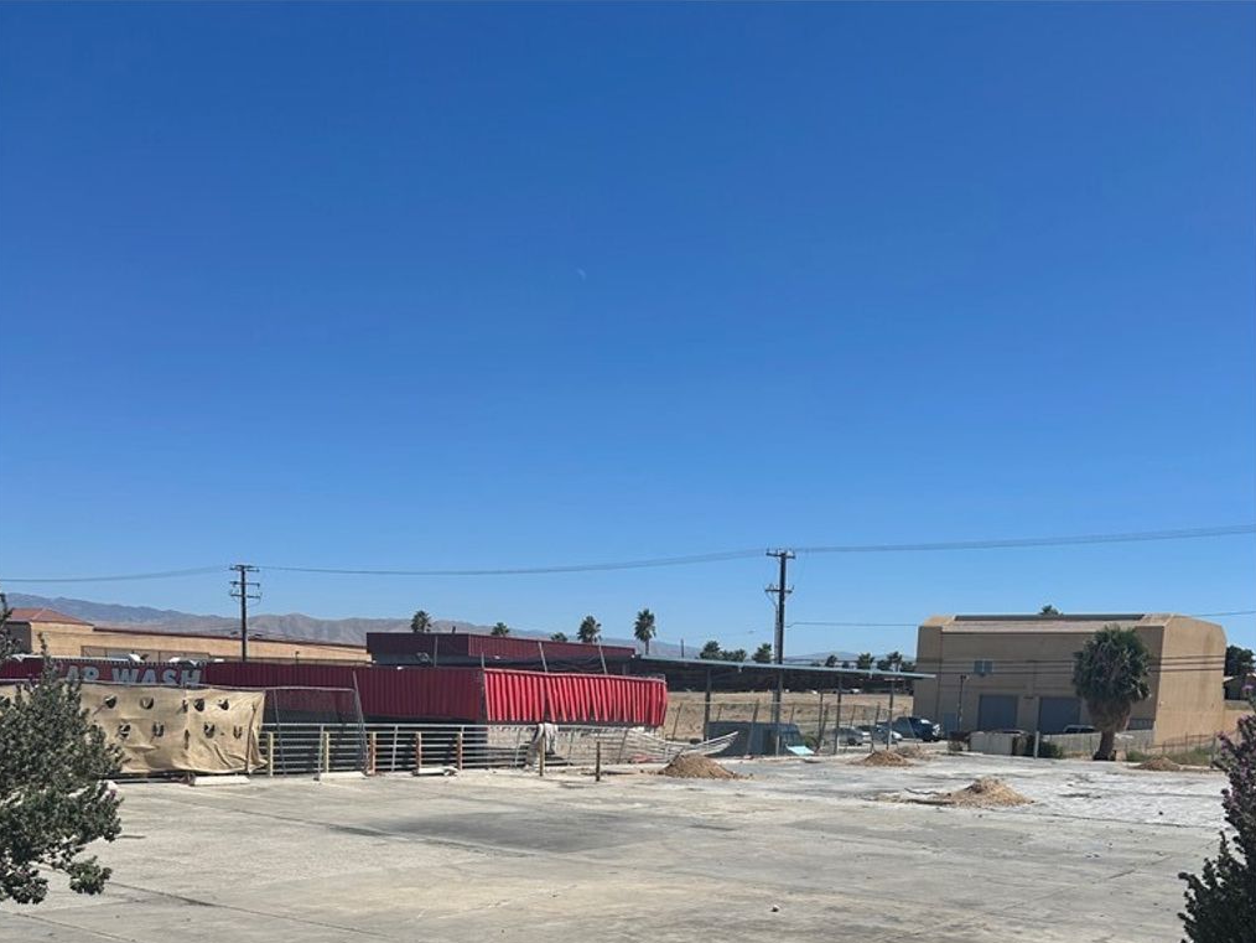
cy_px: 843
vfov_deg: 38.1
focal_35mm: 35
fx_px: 1270
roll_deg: -2.5
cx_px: 627
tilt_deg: -5.7
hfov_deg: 52.6
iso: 50
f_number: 1.5
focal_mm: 5.7
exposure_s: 1/7463
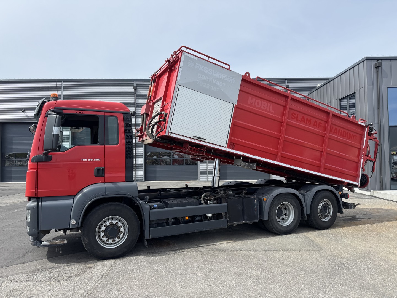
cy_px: 149
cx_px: 198
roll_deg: +1.5
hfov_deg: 71.6
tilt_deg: +2.5
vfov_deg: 56.8
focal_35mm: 24
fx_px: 275
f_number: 1.78
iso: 80
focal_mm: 6.76
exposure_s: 1/3096
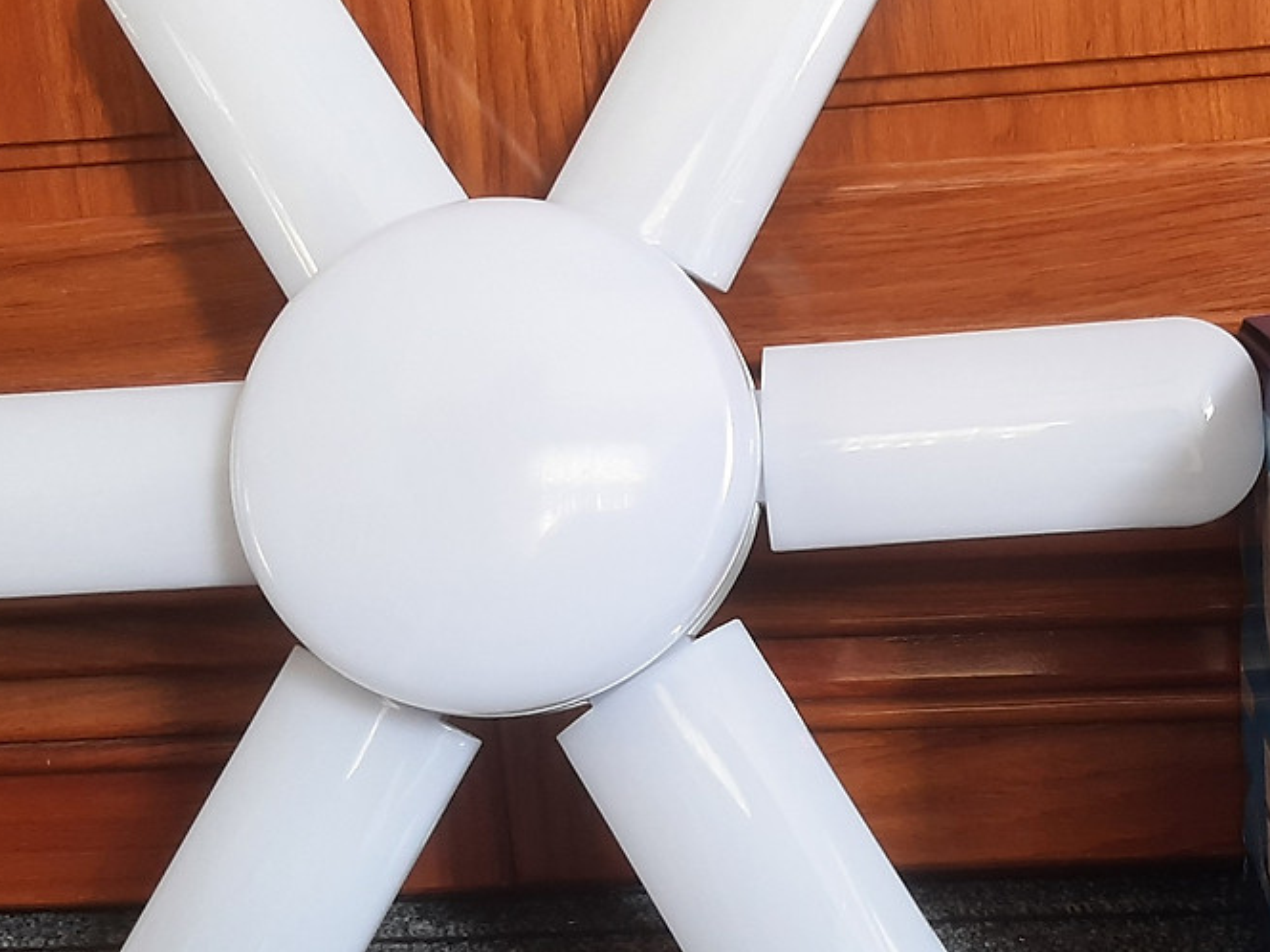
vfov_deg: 30.9
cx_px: 891
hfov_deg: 39.7
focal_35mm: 47
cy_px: 482
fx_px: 1724
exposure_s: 1/50
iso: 64
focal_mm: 3.93
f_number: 1.7
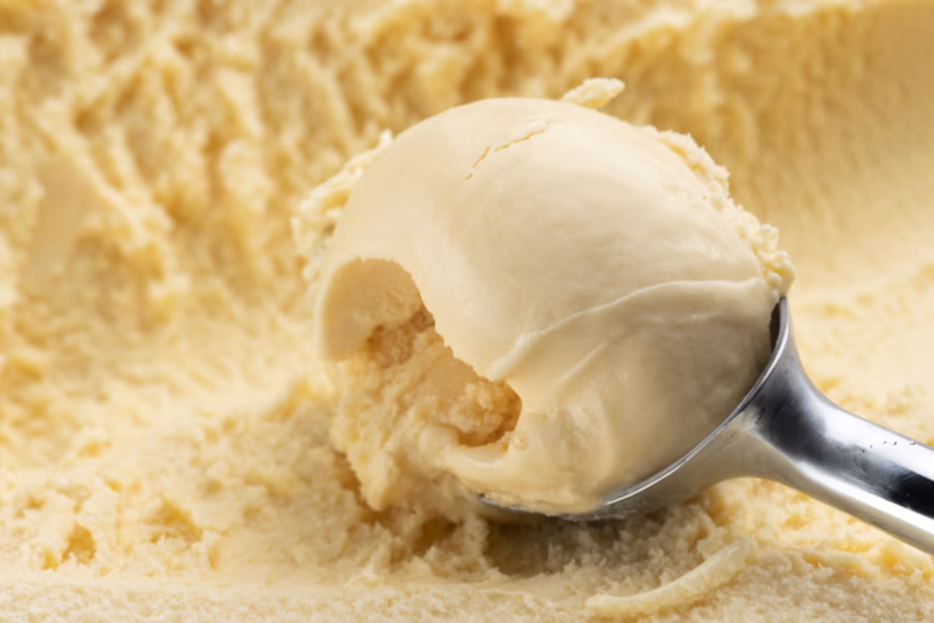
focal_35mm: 105
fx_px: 2724
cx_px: 467
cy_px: 312
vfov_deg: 13.0
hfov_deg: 19.5
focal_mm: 105
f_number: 16
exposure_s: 1/125
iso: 100
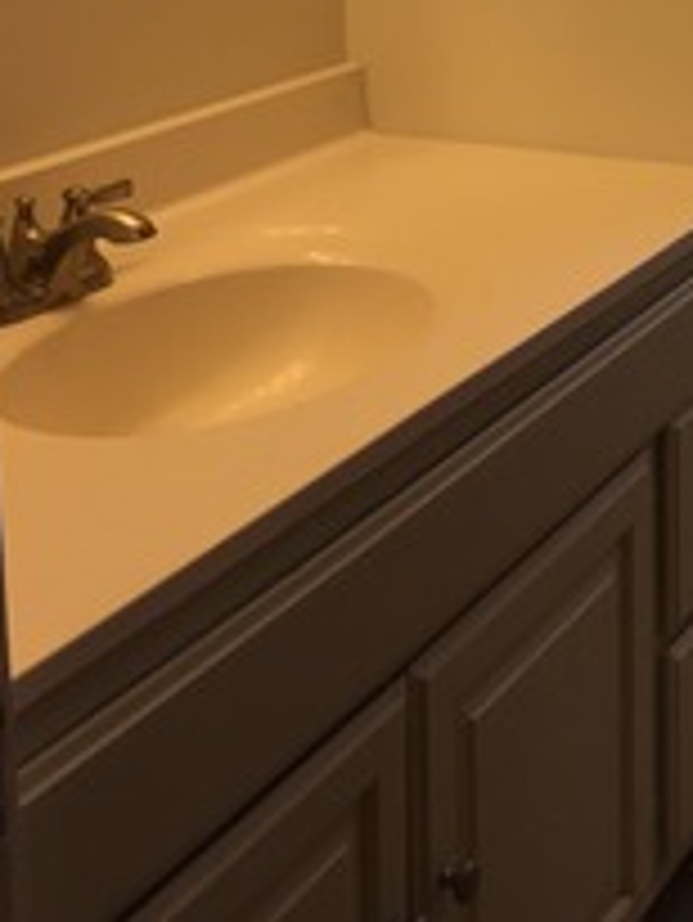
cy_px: -58
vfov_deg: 26.6
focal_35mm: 68
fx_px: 1813
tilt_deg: -6.1
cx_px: 796
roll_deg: -0.3
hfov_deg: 20.4
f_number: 2.2
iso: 32
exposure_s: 1/120
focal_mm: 4.15
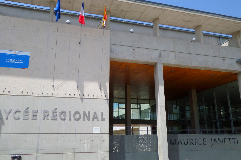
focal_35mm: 26
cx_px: 119
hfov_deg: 69.4
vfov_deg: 49.5
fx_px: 174
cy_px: 85
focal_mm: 4.3
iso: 80
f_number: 3.1
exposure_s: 1/1000
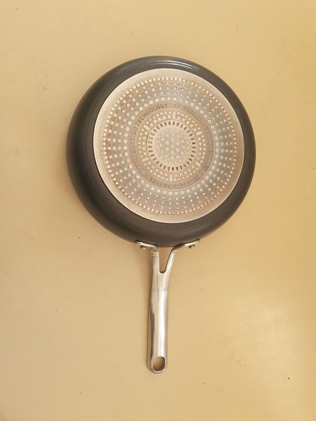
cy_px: 210
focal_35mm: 26
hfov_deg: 53.1
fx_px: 316
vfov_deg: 67.3
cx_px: 158
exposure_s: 1/100
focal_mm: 4.32
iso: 80
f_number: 2.4
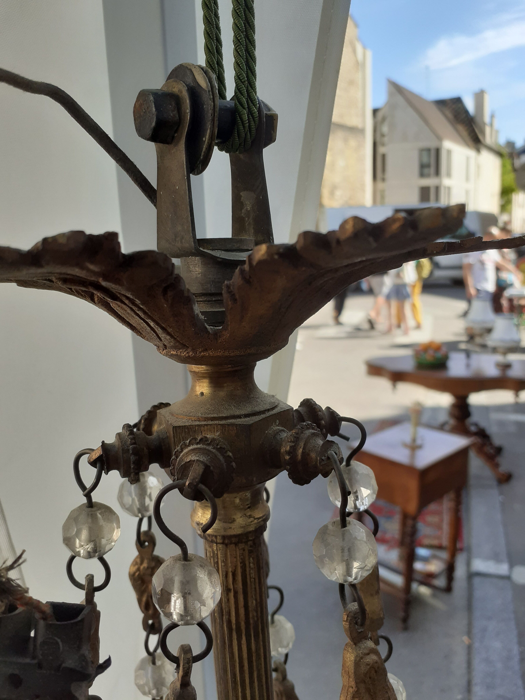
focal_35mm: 27
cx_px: 262
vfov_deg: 65.3
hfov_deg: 51.4
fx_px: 546
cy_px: 350
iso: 40
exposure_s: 1/538
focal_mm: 3.6
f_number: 1.9
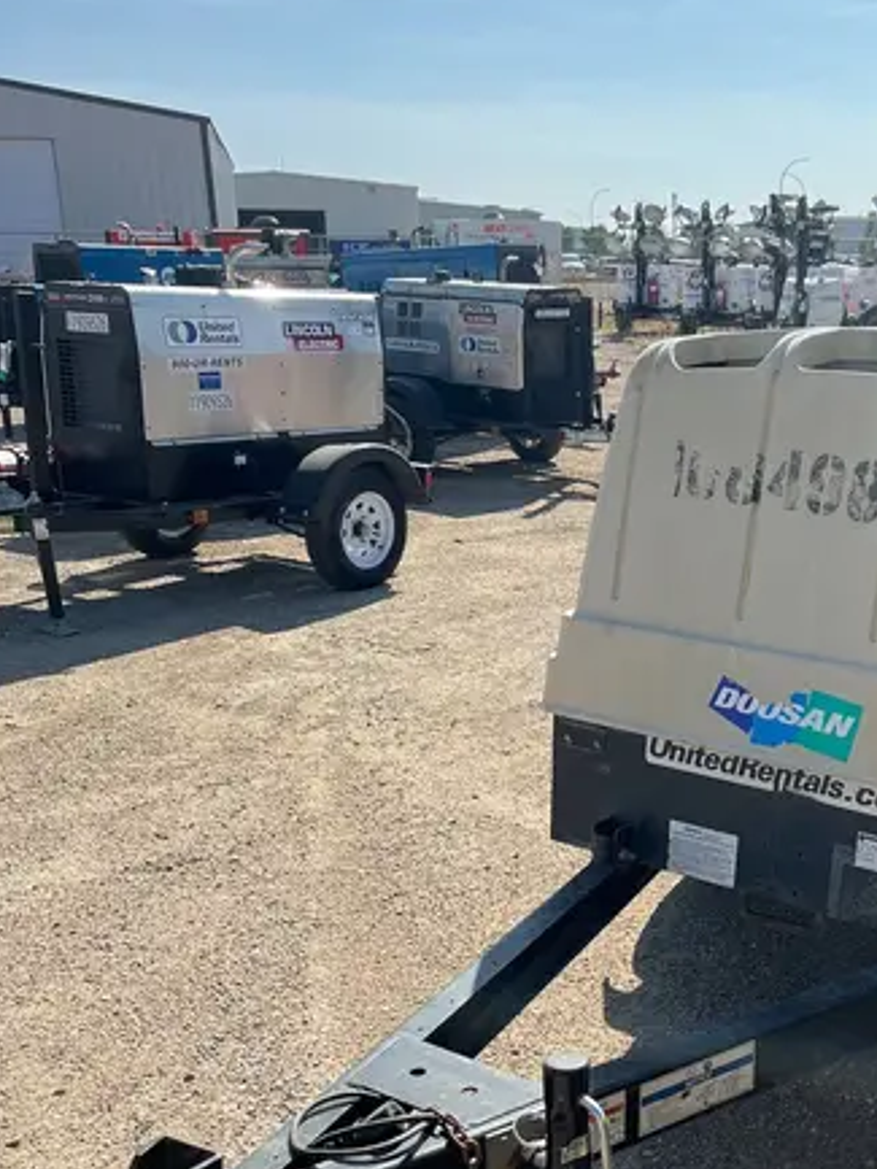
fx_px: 1486
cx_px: 726
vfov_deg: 42.5
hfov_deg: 31.8
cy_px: 752
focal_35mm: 44
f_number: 1.6
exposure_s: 1/3745
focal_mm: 5.1
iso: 50
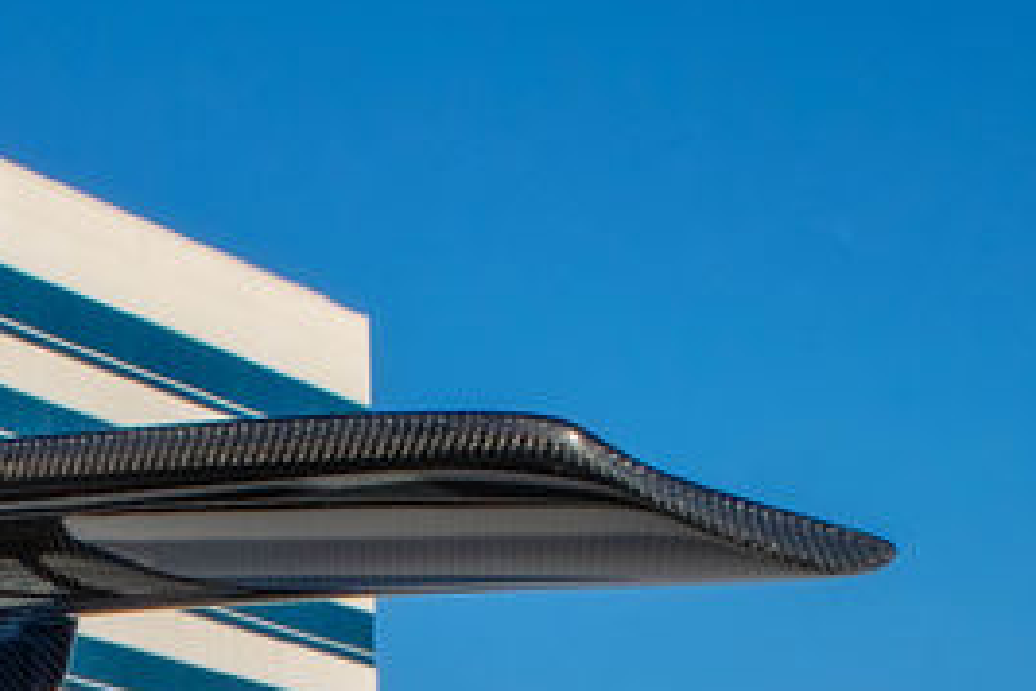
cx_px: 113
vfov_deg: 11.9
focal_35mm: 106
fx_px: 3050
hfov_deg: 19.0
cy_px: 1248
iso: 200
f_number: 11
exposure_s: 1/500
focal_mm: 18
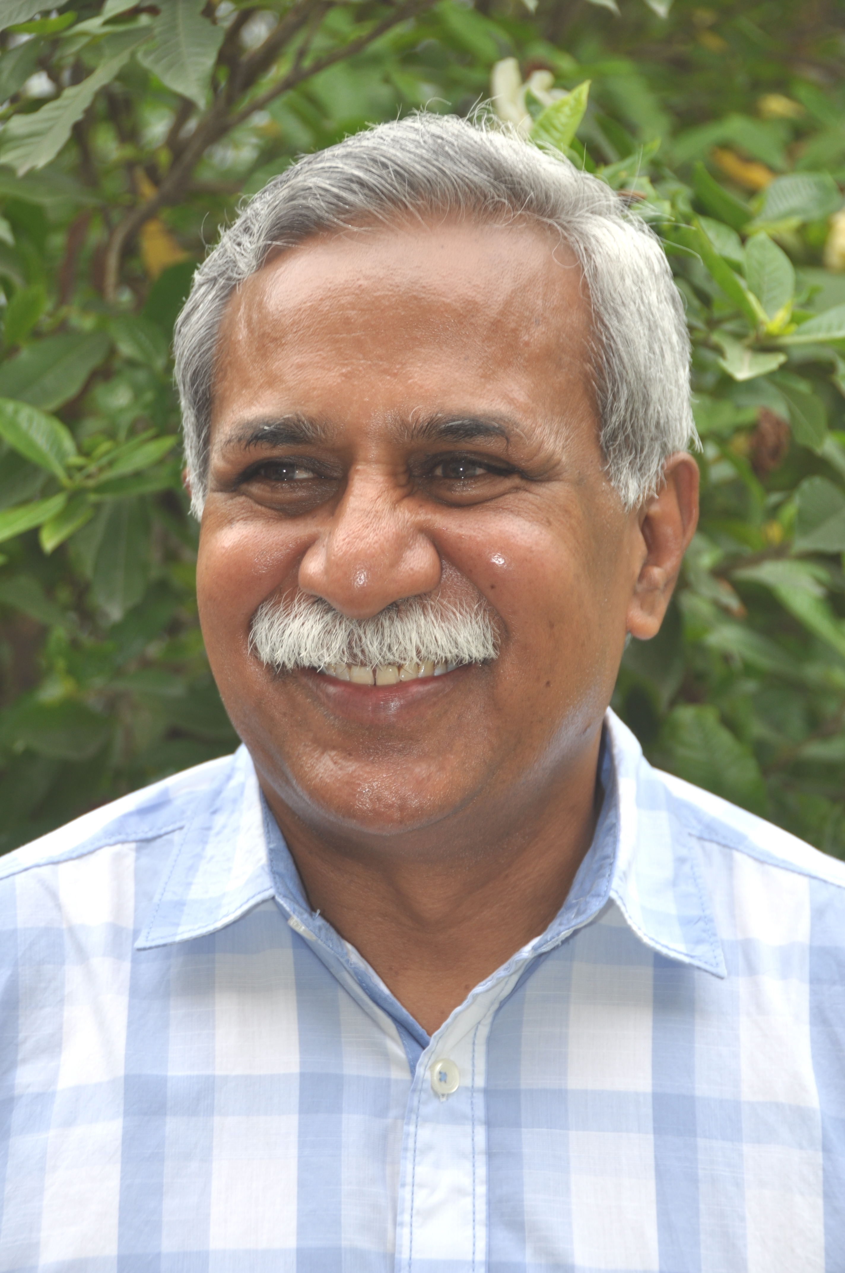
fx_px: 3283
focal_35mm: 93
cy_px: 636
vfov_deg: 21.9
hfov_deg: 14.7
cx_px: 422
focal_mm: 62
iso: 200
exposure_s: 1/125
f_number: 4.8
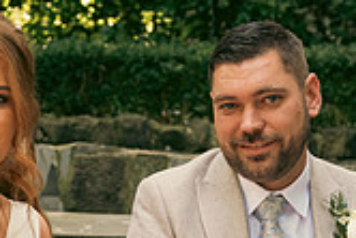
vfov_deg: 12.1
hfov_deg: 18.2
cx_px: 127
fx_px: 1108
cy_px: 256
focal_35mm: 112
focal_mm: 32
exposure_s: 1/160
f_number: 3.5
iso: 320
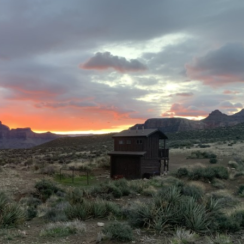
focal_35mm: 41
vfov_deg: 40.7
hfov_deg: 38.3
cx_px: 27
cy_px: 147
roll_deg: -0.9
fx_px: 327
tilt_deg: +1.1
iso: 125
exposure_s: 1/60
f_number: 1.8
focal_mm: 4.25
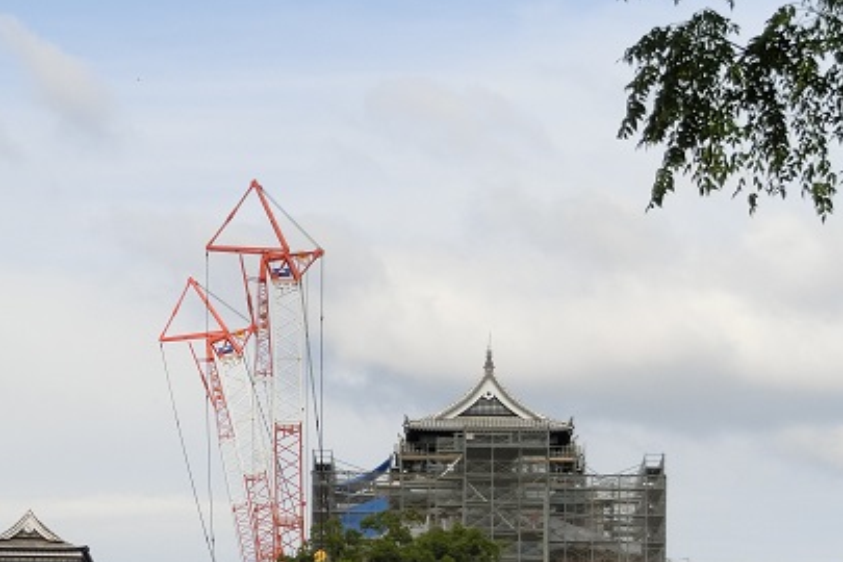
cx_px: 131
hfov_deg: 10.7
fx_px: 4472
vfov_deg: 7.2
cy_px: 545
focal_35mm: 191
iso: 80
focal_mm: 16.5
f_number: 5.6
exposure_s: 1/500
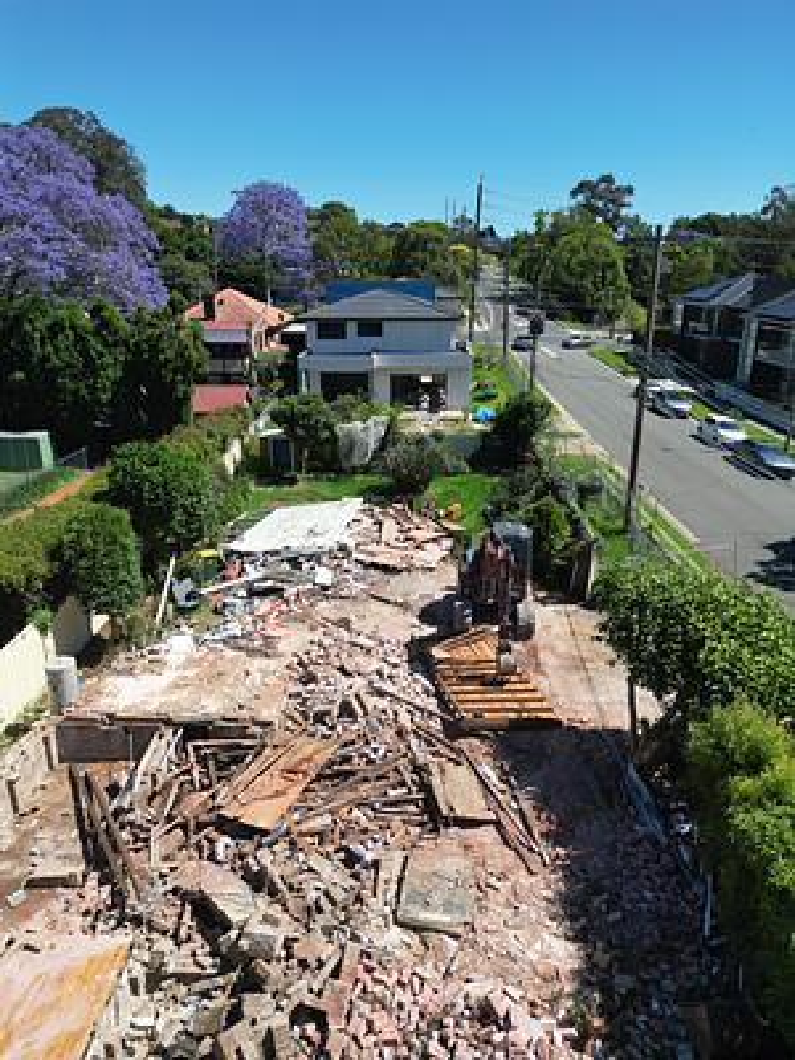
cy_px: 530
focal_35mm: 24
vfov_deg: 71.6
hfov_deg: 56.8
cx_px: 398
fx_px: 735
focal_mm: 6.72
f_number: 1.7
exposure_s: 1/2500
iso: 100
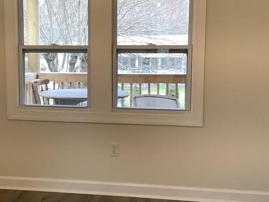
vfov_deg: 26.1
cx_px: 89
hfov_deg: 34.0
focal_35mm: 56
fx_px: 435
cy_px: 96
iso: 100
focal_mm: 3.3
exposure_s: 1/50
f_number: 2.4
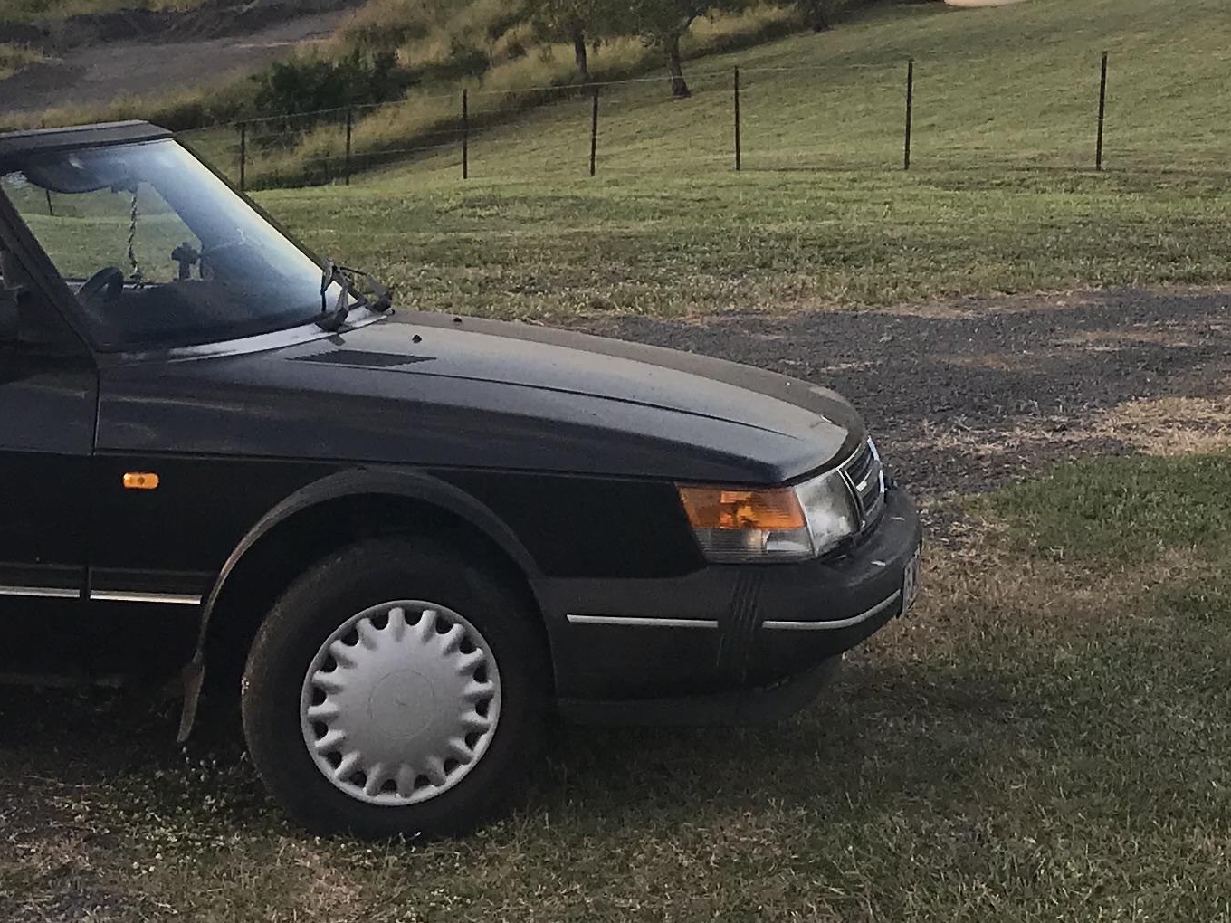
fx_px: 2952
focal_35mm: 83
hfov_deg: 23.4
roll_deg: +2.1
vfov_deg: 16.8
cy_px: -252
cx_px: 842
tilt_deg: -1.9
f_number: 1.8
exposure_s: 1/304
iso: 20
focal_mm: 3.99
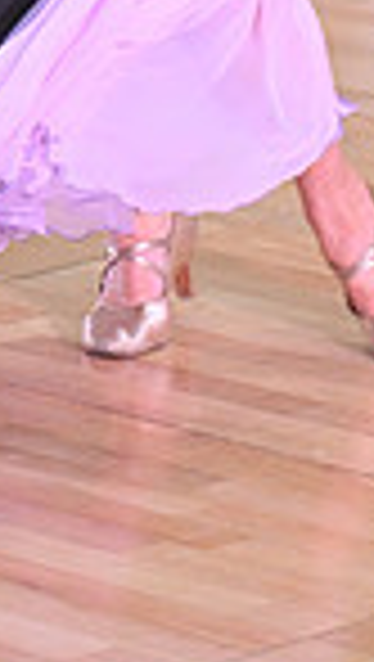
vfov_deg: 6.0
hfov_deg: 3.4
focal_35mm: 355
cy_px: -486
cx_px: -56
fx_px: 6241
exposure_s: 1/400
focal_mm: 86
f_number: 5
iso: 3200
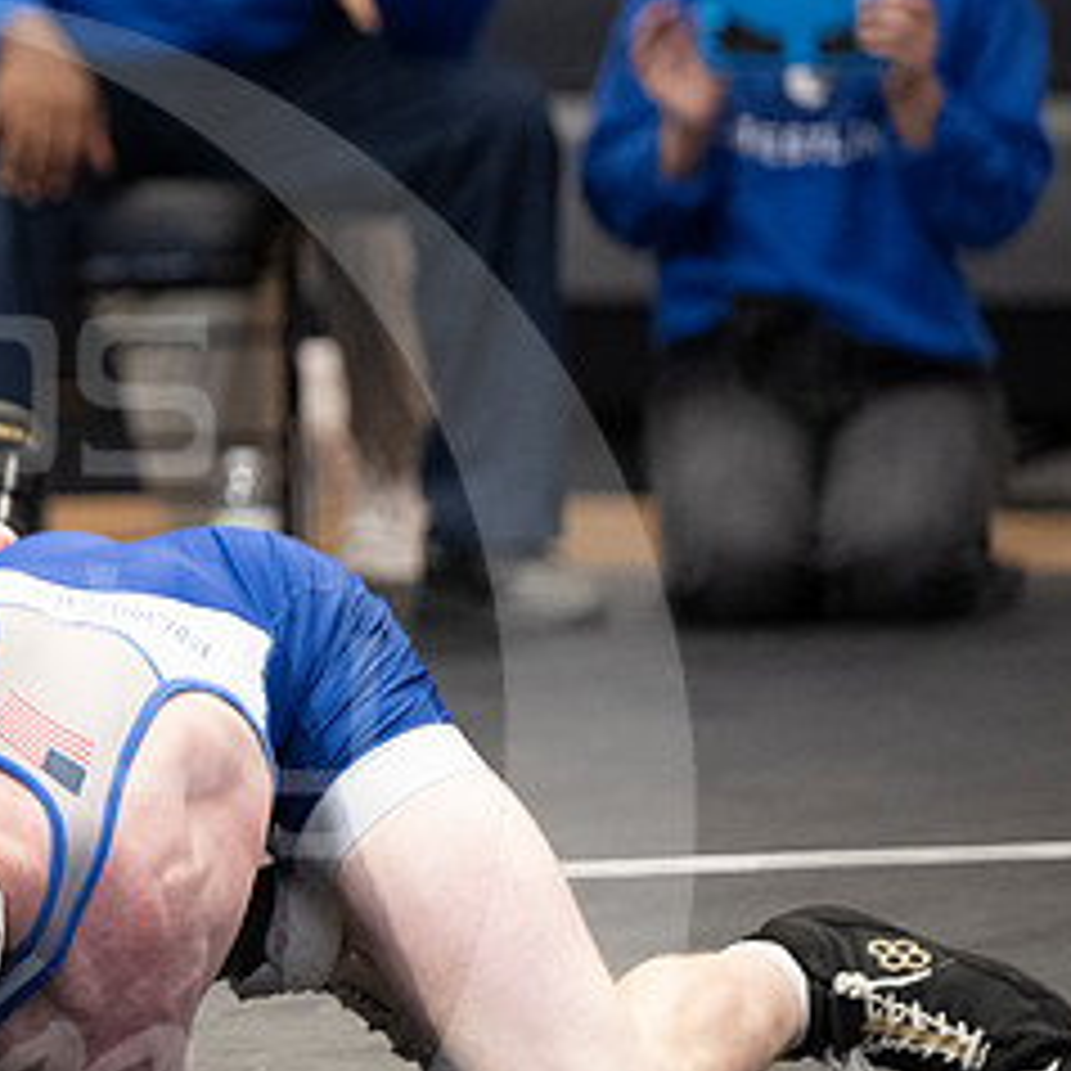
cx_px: -318
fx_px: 16382
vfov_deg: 3.7
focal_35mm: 468
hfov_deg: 3.7
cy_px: 748
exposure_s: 1/1000
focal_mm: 165
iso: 3200
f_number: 2.8
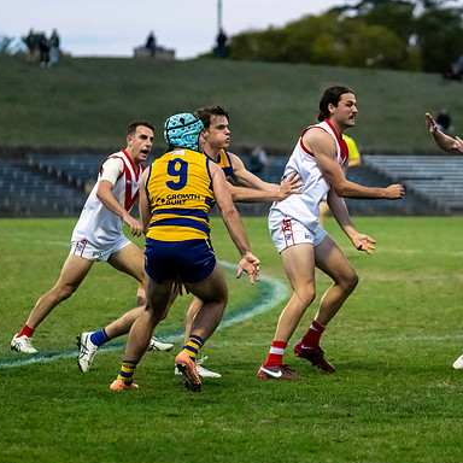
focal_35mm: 233
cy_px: 233
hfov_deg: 7.5
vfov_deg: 7.5
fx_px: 3526
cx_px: 317
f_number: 4
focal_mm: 170
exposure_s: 1/1600
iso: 10000
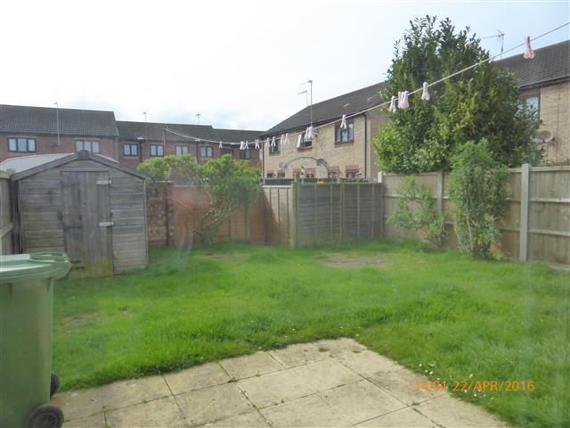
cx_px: 285
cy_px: 214
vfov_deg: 56.8
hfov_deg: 71.6
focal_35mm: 24
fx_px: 395
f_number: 4
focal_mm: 4.3
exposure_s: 1/640
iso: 400
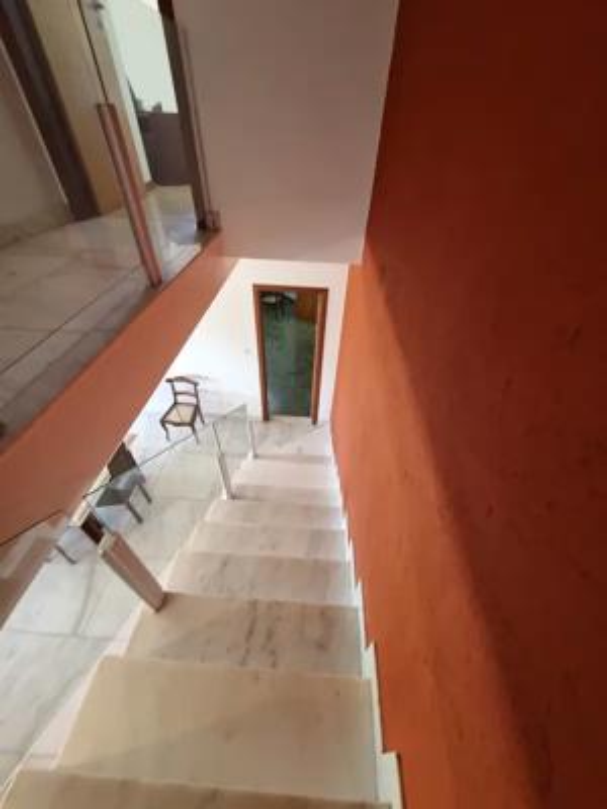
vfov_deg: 106.2
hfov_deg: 89.9
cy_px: 404
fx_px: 304
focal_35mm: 13
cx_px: 304
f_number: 2.2
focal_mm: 1.74
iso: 250
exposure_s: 1/60
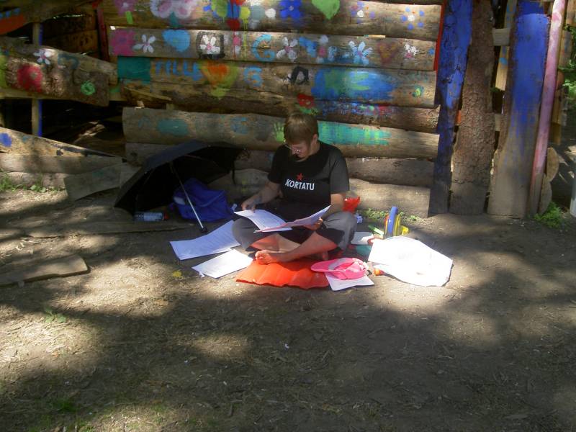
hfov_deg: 47.9
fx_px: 649
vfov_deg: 36.8
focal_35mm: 39
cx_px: 288
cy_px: 216
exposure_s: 1/125
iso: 100
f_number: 4.7
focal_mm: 8
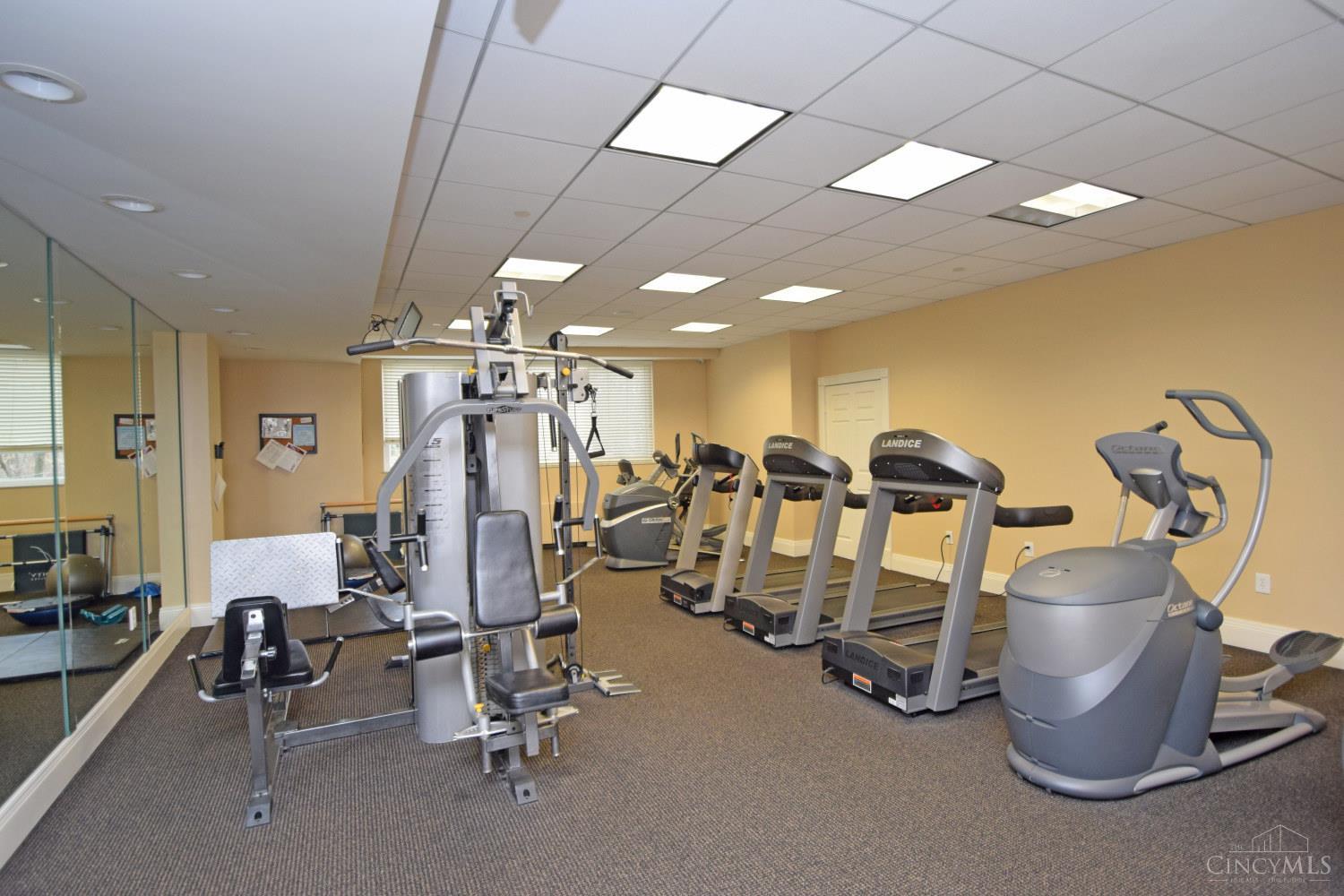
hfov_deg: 95.0
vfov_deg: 72.1
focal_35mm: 16
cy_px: 448
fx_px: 616
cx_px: 672
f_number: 4.5
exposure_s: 1/80
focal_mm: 11
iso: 800
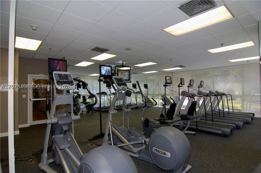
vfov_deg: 67.2
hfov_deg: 90.1
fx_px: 130
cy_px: 86
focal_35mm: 18
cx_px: 130
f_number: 5.6
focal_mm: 12
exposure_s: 1/20
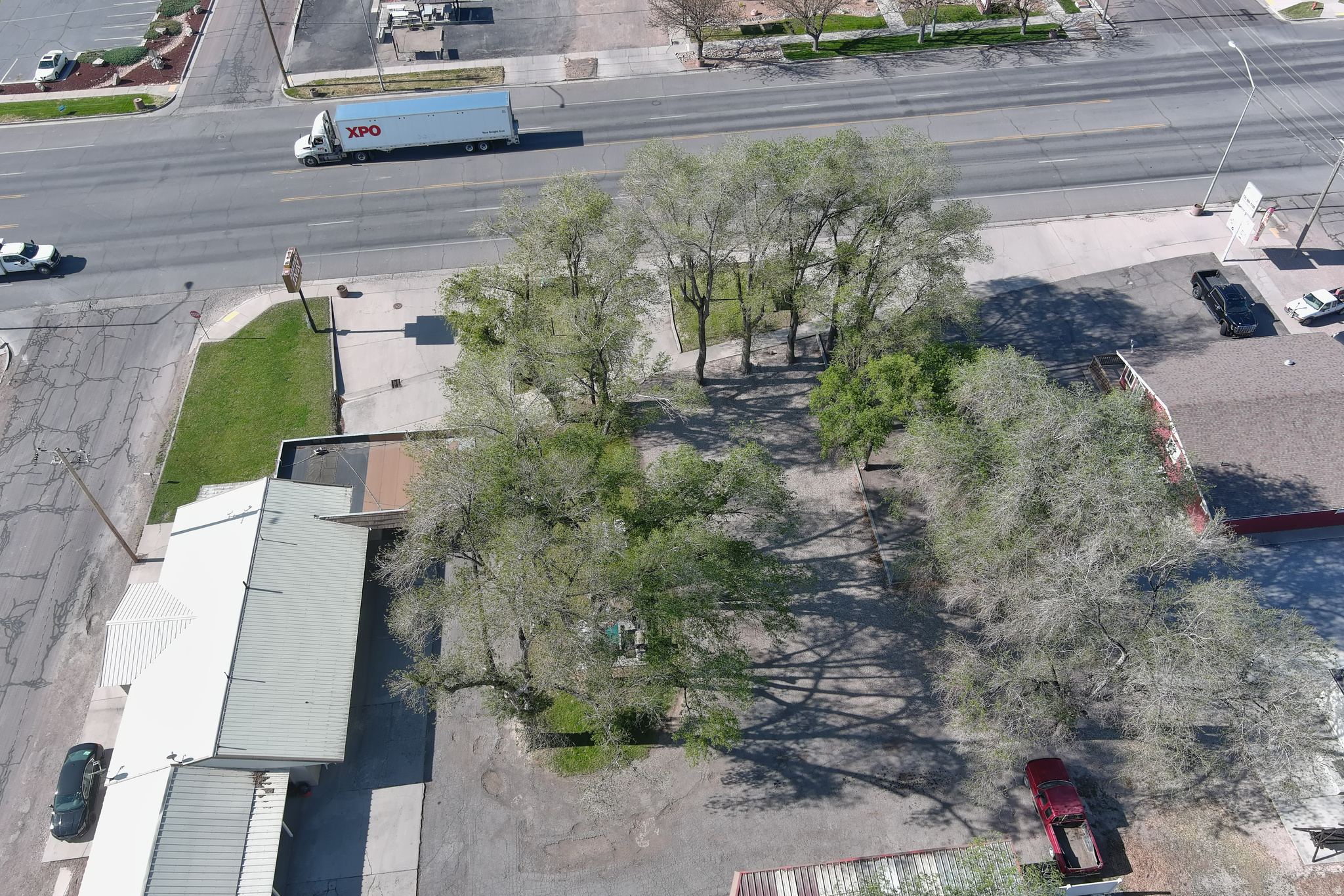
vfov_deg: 45.0
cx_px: 672
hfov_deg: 63.7
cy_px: 448
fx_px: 1083
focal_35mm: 29
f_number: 2.8
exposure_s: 1/800
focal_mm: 10.13
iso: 100
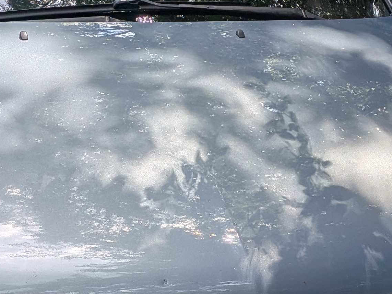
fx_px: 951
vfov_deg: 17.5
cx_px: 138
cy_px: 178
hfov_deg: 23.2
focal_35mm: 84
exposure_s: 1/4525
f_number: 1.7
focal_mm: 4.53
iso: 29
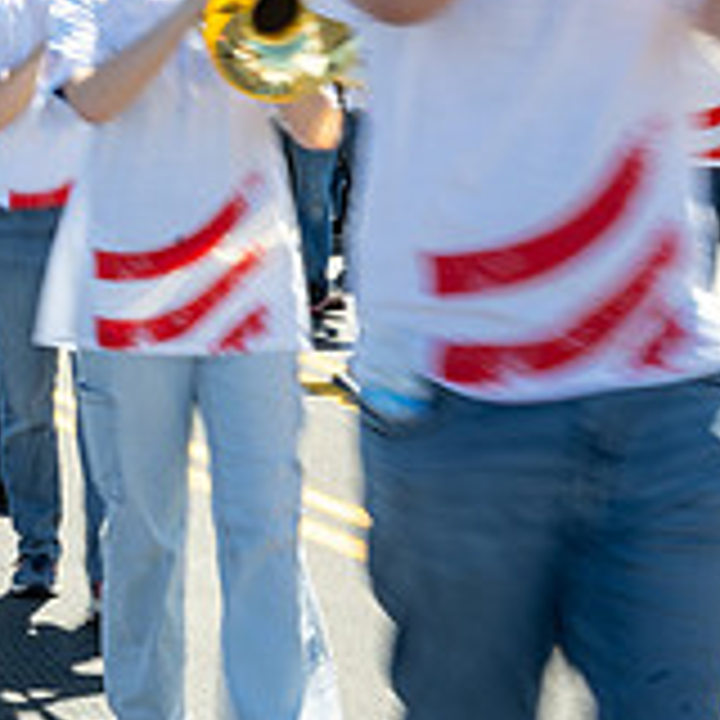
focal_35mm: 153
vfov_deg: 11.2
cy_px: -171
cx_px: -394
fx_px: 3600
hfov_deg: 10.9
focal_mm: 45
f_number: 18
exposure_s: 1/15
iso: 100
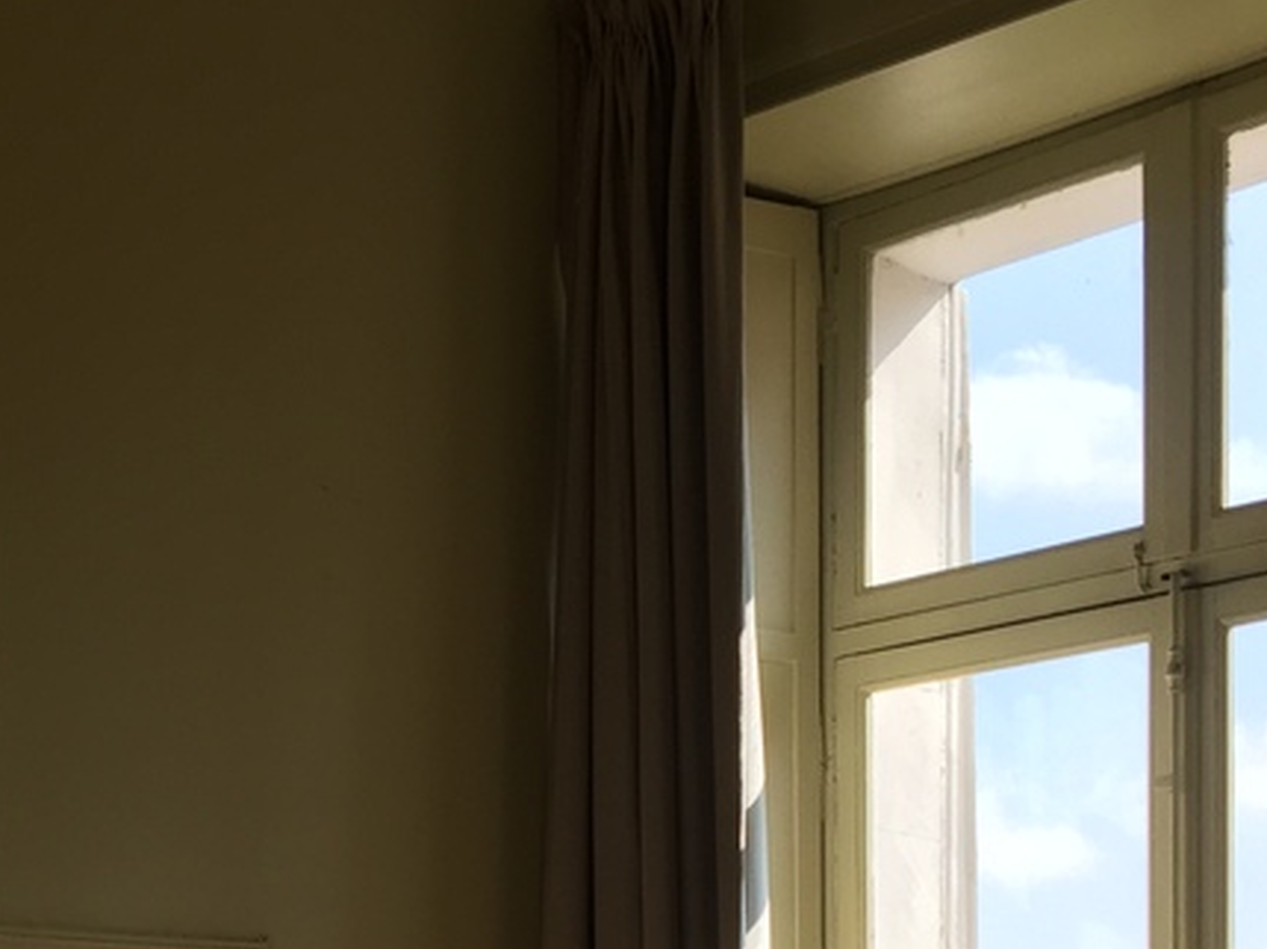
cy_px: 1270
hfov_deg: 23.4
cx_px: 80
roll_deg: +1.1
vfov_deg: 17.0
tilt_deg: +0.1
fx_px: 2963
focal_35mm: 81
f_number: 2.2
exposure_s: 1/608
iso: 32
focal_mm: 4.15
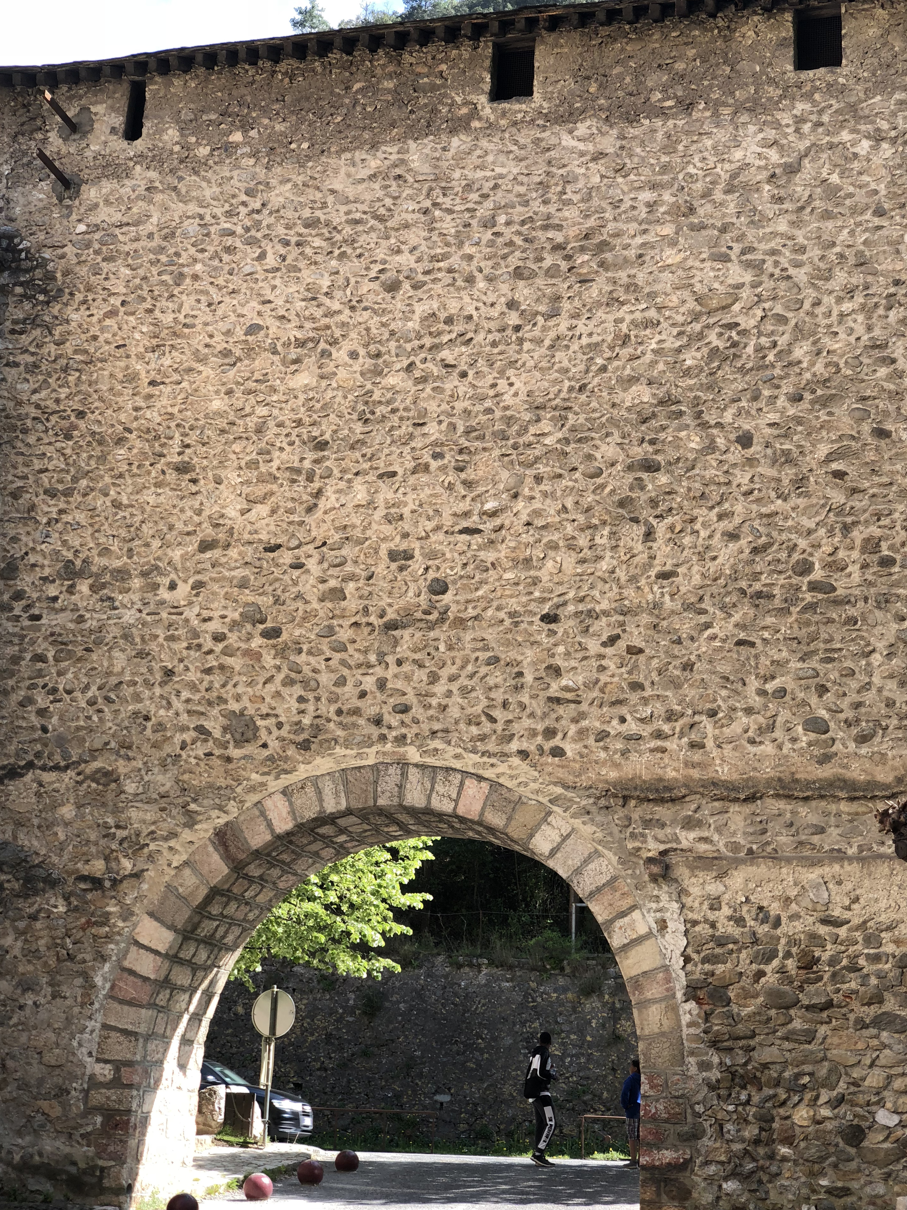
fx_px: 1922
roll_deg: -2.1
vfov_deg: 34.9
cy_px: 605
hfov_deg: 26.6
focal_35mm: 55
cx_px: 438
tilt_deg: +18.0
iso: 16
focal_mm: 6
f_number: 2.4
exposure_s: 1/202
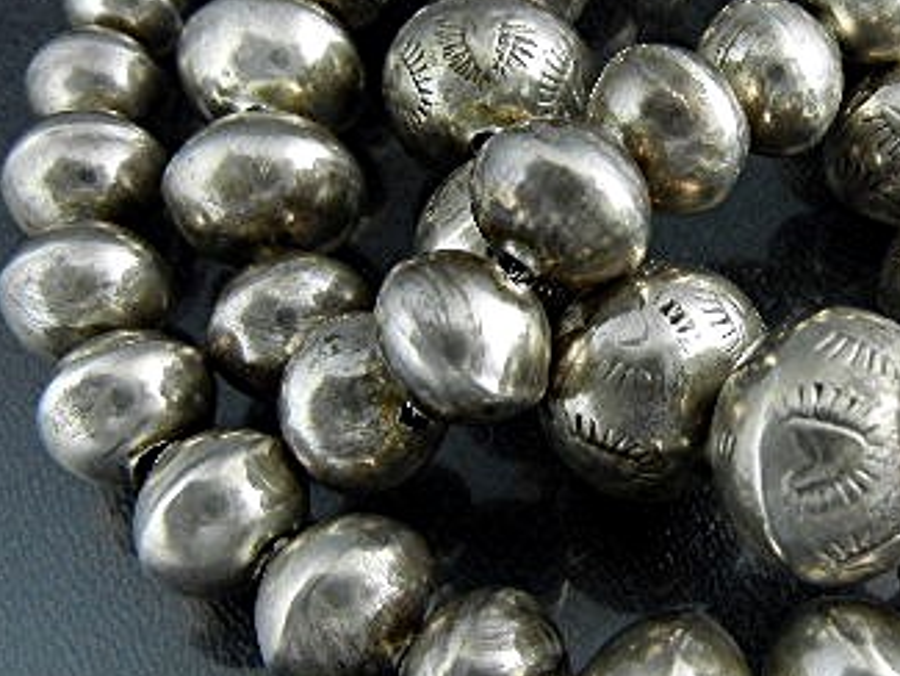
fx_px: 1535
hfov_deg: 32.0
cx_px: 692
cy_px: 291
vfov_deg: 24.8
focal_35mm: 59
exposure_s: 1/32.8
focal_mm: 5.4
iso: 400
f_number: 3.5
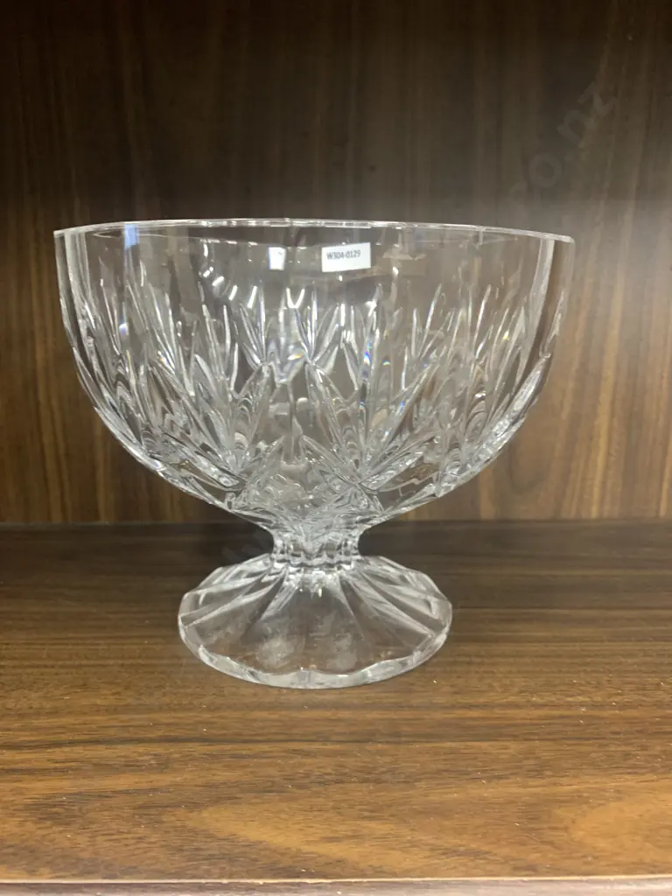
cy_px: 448
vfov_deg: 67.3
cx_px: 336
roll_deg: -0.2
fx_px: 673
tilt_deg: -11.8
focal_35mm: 26
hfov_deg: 53.1
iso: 320
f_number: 1.8
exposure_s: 1/25
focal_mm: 4.25
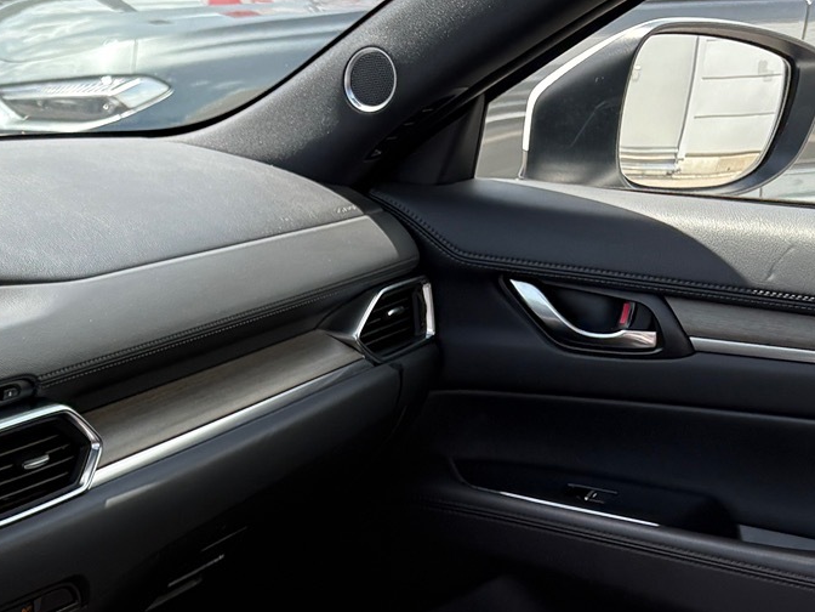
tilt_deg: -22.6
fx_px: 1836
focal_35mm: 78
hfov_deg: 22.9
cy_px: 644
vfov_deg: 18.3
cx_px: -172
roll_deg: -1.1
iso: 50
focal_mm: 5.96
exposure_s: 1/586
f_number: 1.6
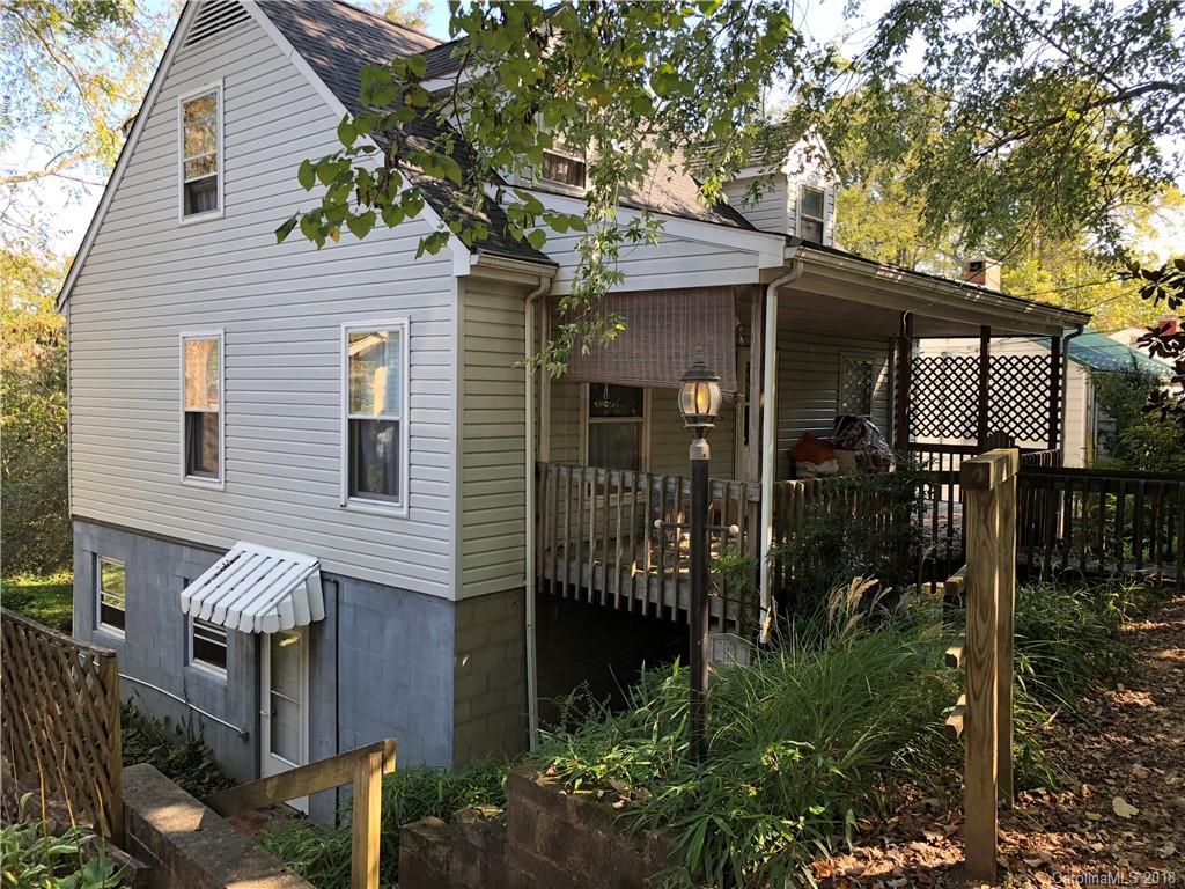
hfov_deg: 63.4
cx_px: 592
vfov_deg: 49.7
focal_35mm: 28
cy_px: 444
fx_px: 959
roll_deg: -0.7
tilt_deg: -1.5
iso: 32
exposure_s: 1/120
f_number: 1.8
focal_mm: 4
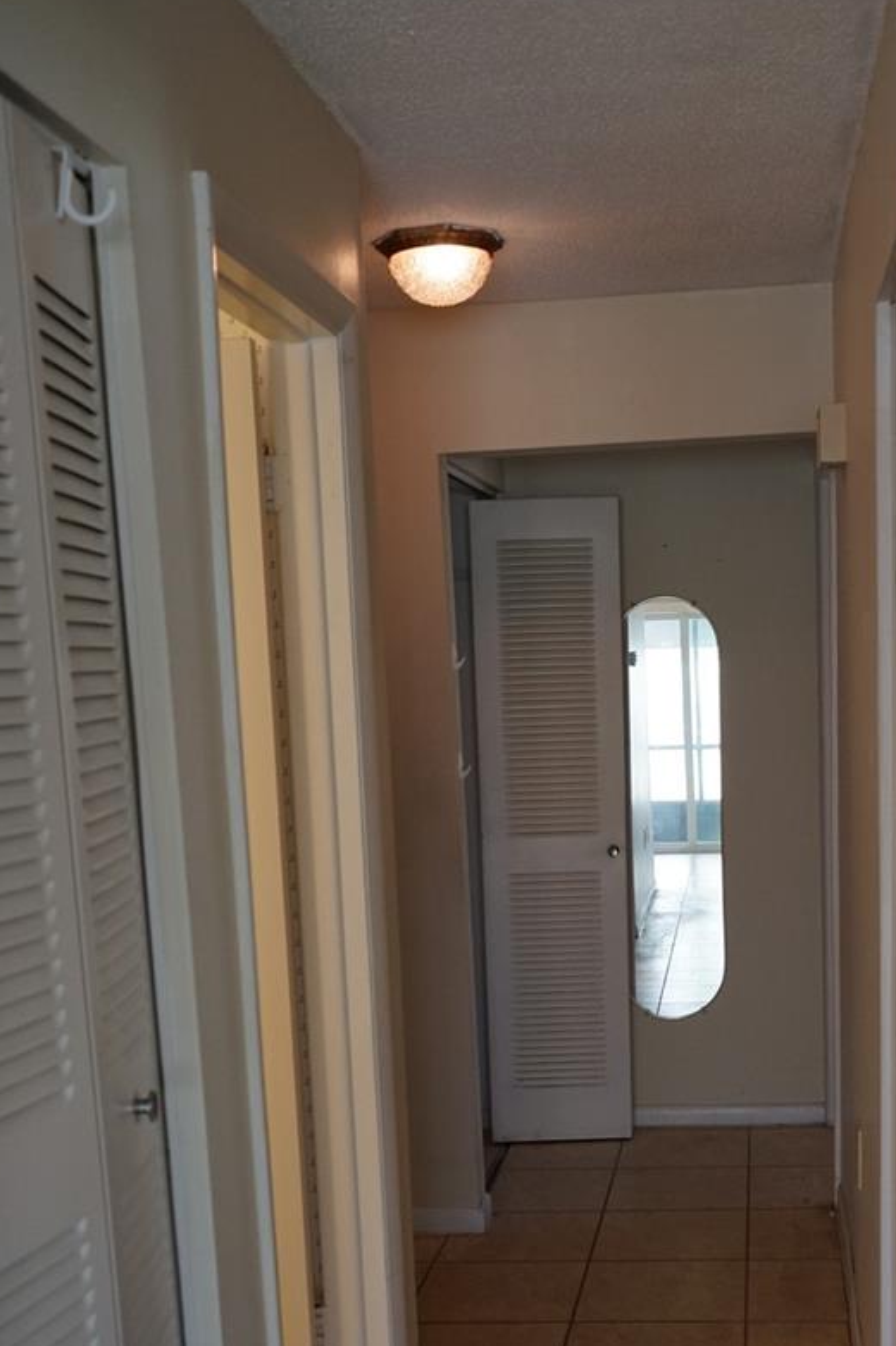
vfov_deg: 44.4
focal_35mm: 43
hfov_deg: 31.0
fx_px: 1607
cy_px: 957
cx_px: 578
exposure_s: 1/160
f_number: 4
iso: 1000
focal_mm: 28
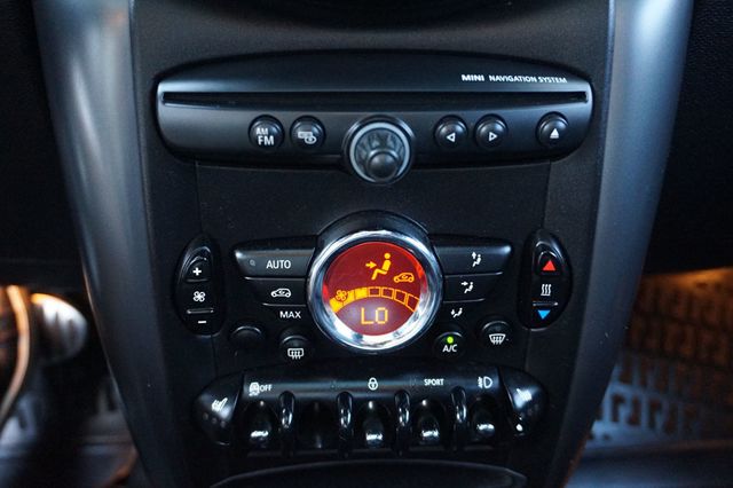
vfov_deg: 39.9
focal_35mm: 33
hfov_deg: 57.2
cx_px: 366
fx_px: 672
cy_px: 244
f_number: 4
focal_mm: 22
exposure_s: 1/40
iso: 3200
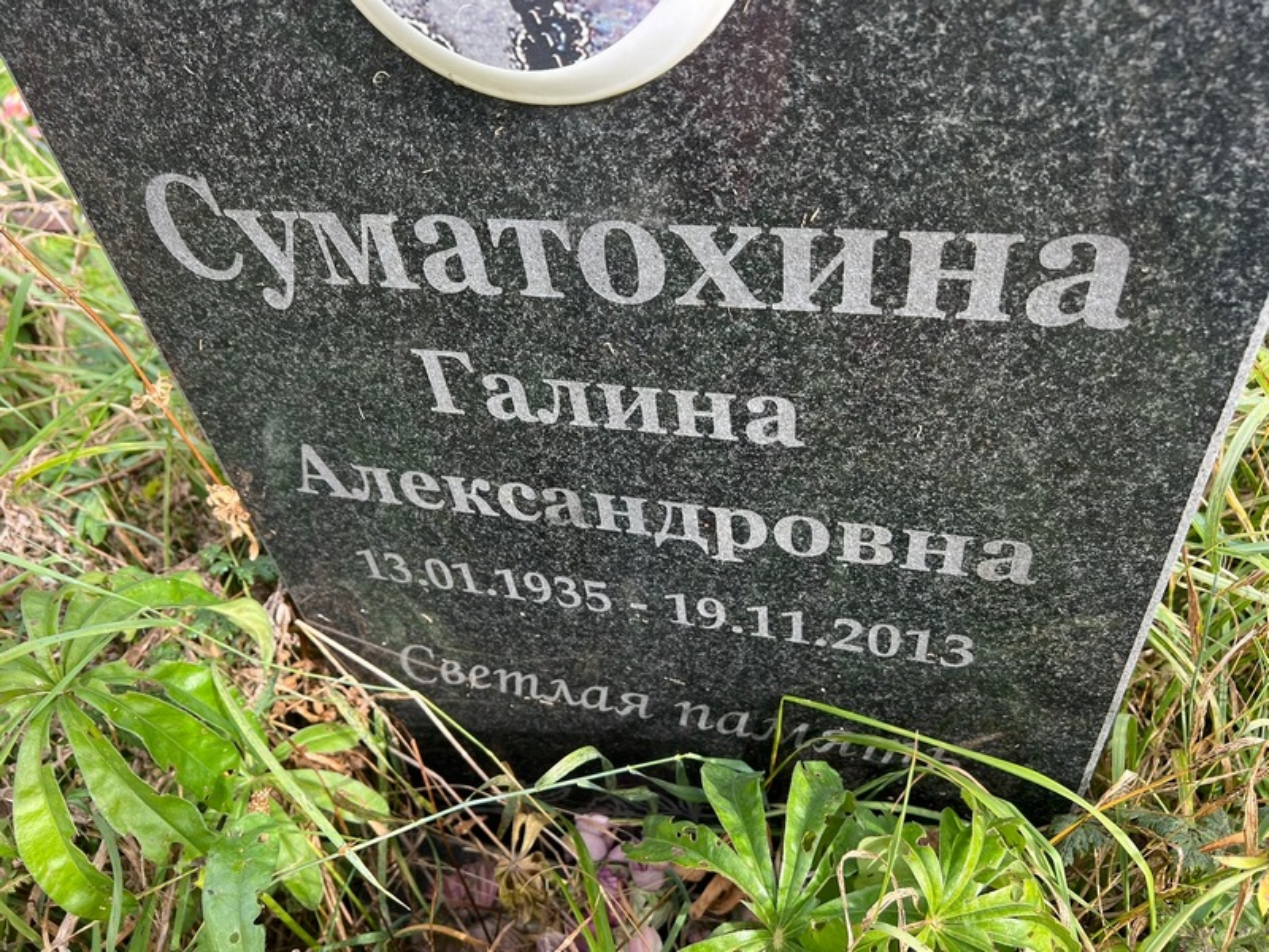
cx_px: 634
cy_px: 476
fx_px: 953
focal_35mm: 26
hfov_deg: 67.3
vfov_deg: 53.1
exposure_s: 1/270
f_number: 1.5
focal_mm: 5.7
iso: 40
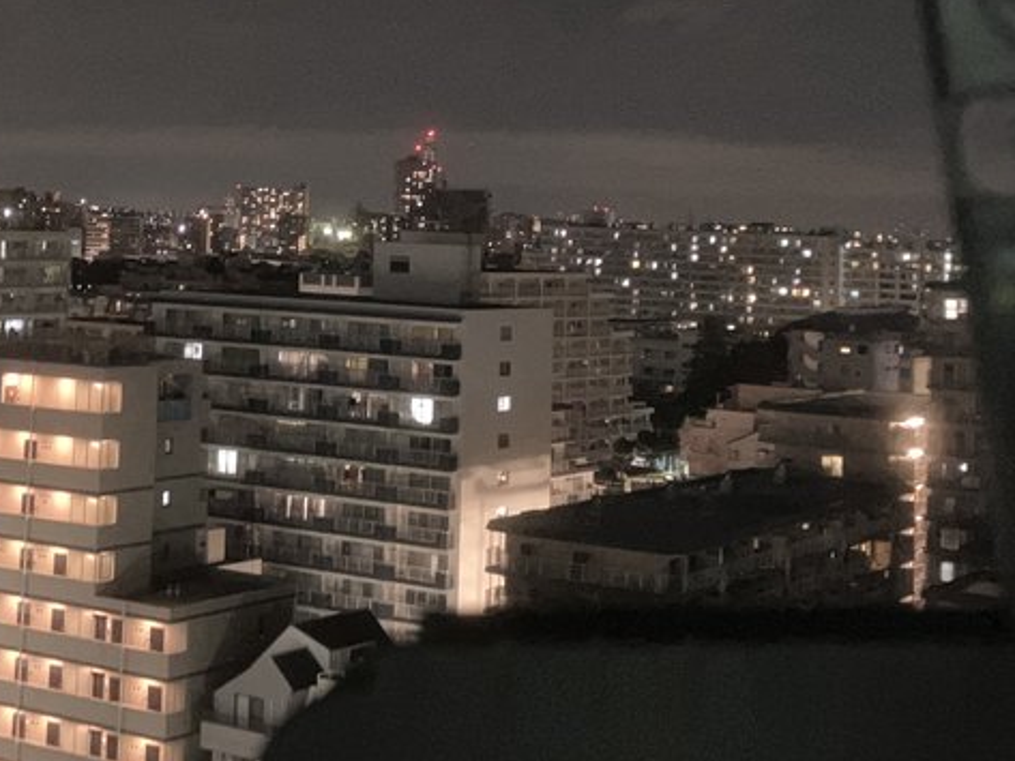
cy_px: 116
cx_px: 260
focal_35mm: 71
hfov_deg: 27.0
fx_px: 2082
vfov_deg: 20.4
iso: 800
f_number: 1.8
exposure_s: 1/4
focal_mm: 3.99
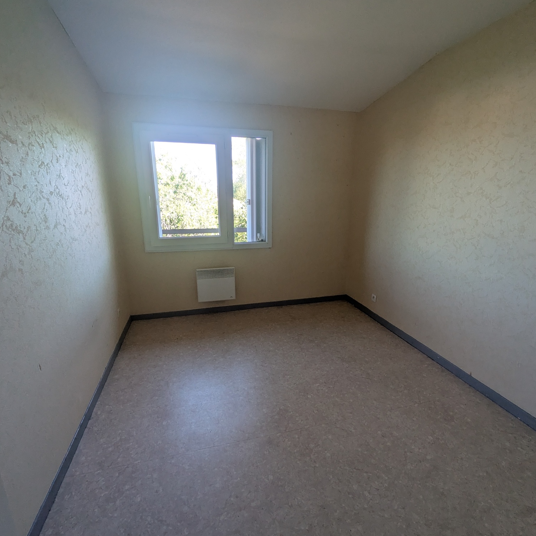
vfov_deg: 84.0
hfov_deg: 84.0
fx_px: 298
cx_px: 269
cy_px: 273
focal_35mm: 17
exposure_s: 1/100
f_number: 2.2
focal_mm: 1.83
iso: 76
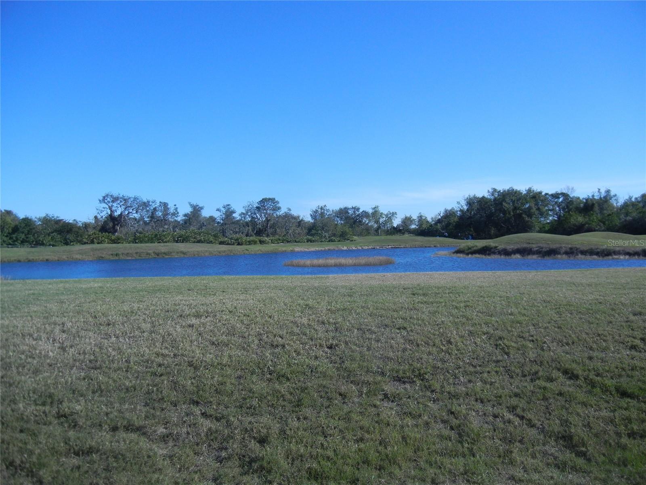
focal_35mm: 30
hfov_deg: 60.0
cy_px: 242
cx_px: 323
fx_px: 560
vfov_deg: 46.8
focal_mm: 5.4
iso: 160
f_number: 7
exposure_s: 1/453
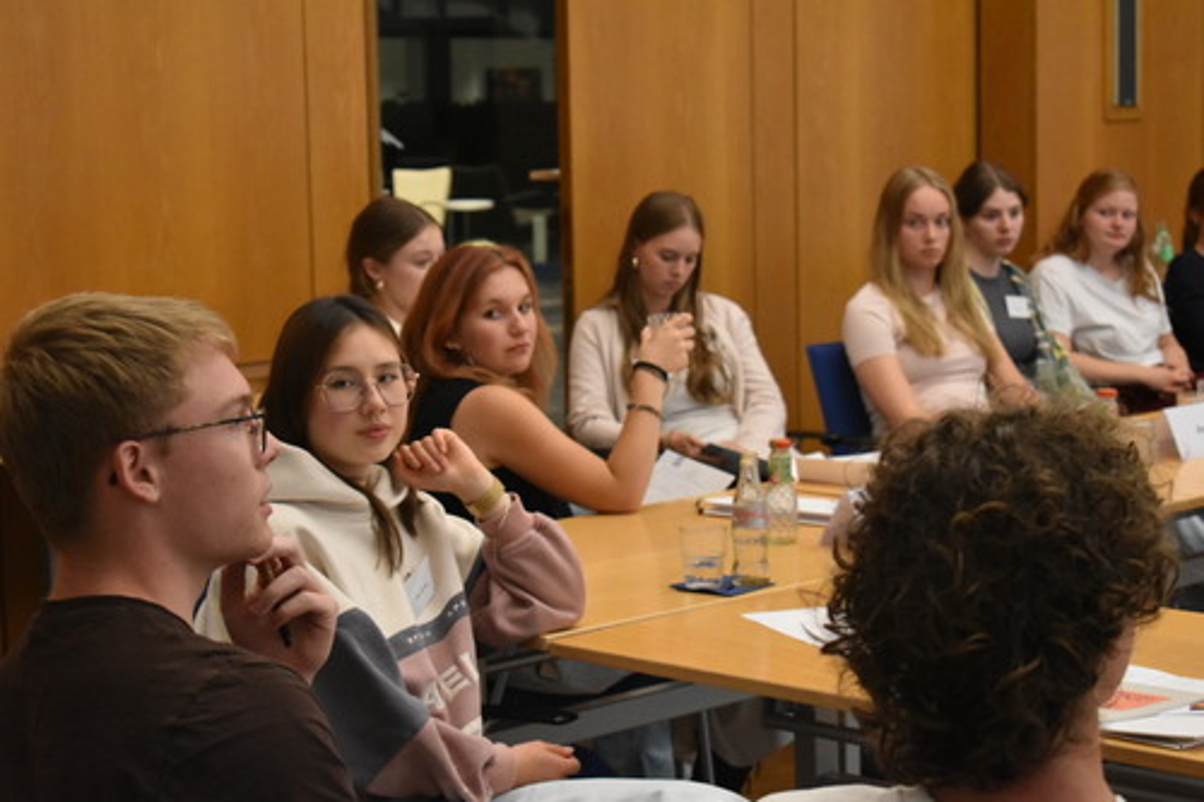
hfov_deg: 24.6
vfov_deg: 16.5
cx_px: 602
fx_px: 2758
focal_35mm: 82
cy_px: 401
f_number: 5.6
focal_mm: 55
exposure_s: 1/60
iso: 3600
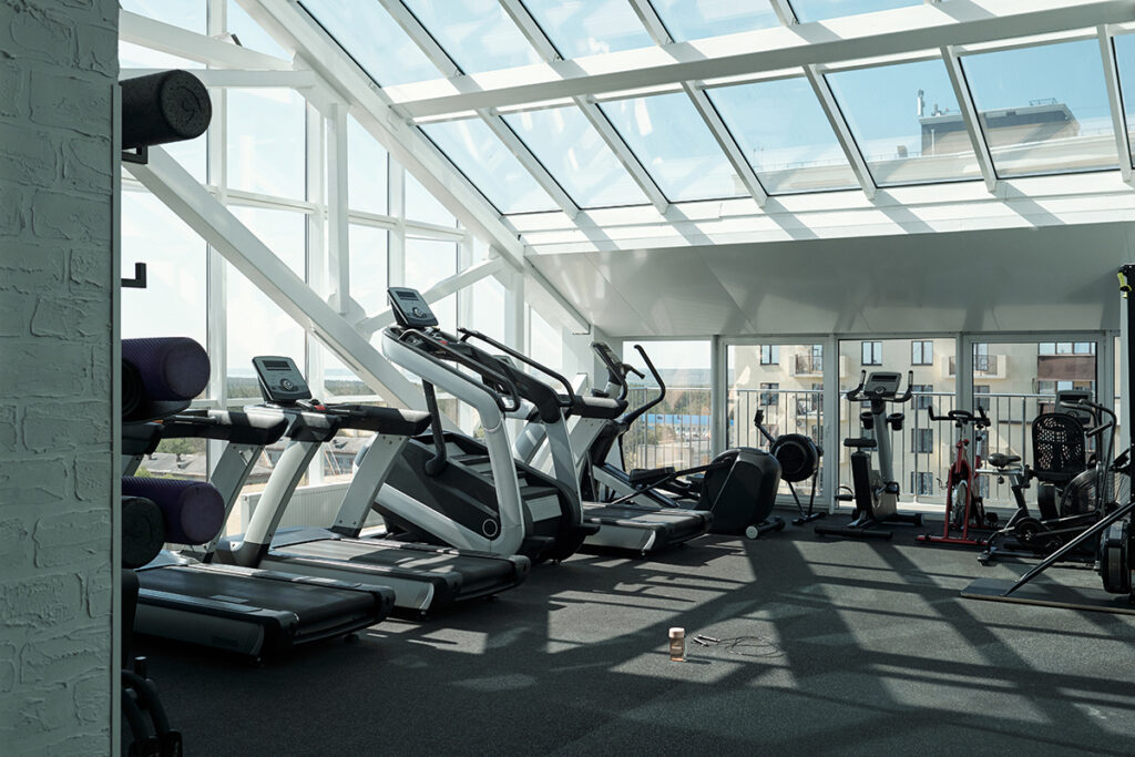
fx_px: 1104
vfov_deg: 37.9
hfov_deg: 54.4
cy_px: 378
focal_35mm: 35
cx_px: 568
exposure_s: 1/400
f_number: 5.6
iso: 400
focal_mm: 23
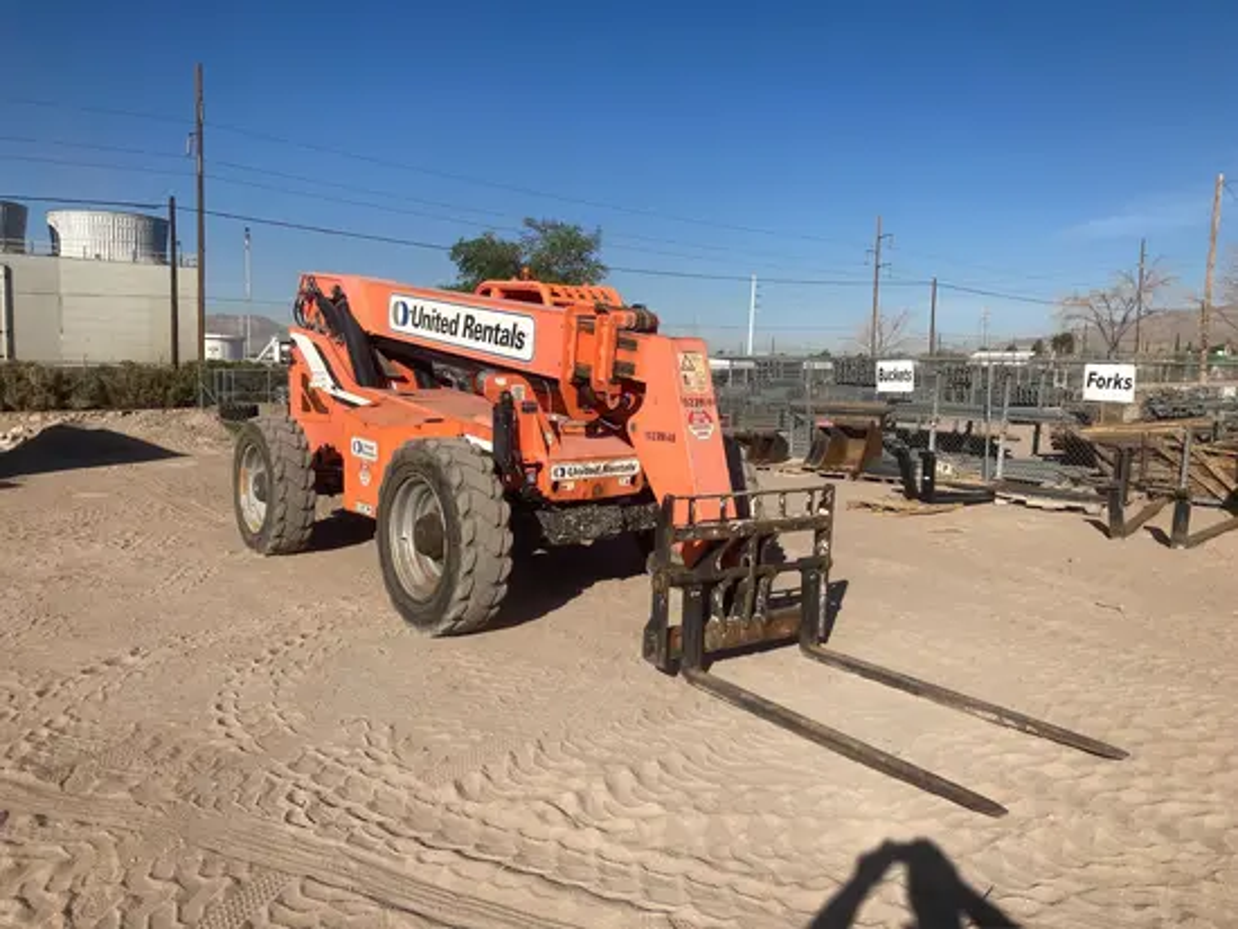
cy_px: 464
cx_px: 619
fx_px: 1002
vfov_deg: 49.8
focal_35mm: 28
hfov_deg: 63.4
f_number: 1.8
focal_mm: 3.99
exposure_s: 1/2703
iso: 20
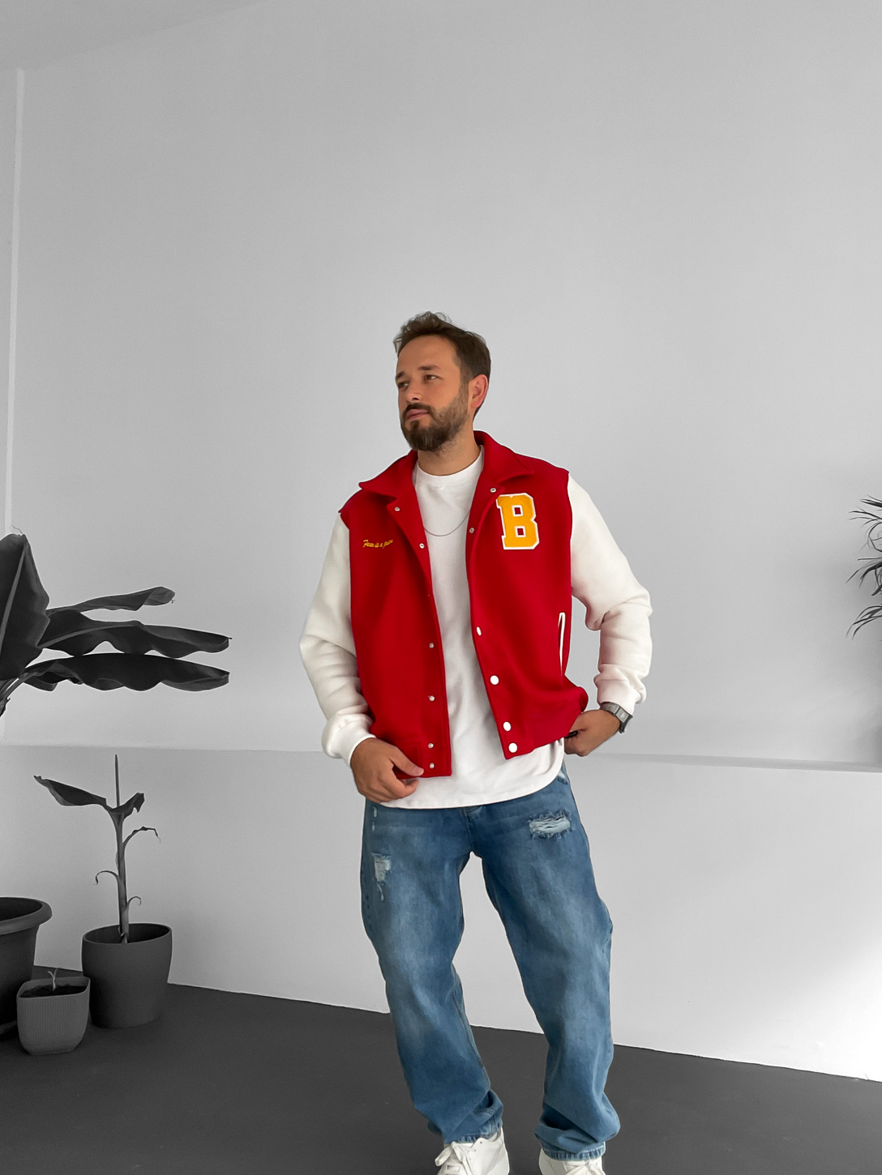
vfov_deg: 56.8
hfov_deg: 44.1
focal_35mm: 32
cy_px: 605
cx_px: 485
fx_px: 1087
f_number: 1.8
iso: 64
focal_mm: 3
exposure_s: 1/120
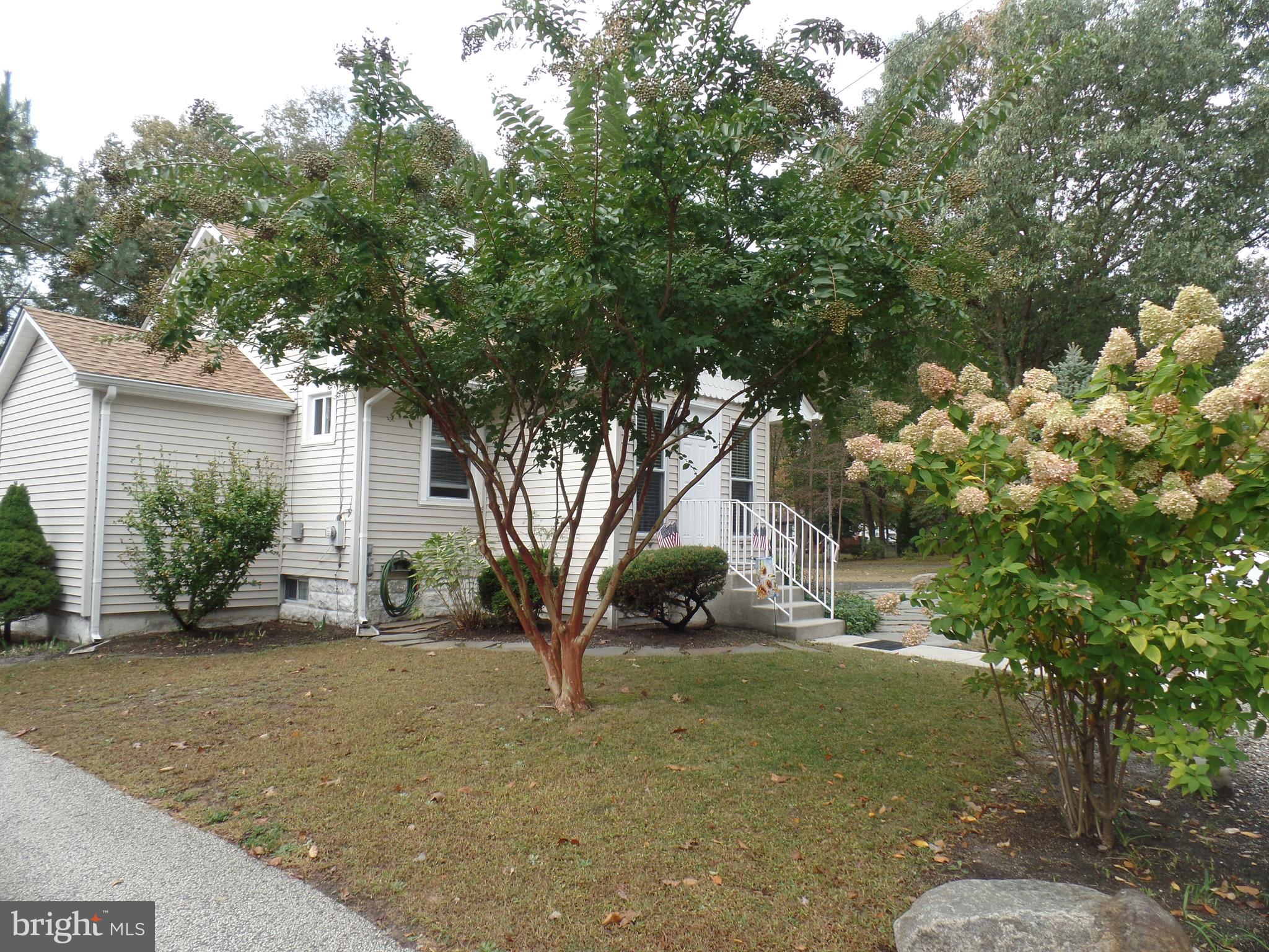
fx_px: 843
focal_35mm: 23
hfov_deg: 73.9
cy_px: 476
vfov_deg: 58.9
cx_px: 634
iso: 80
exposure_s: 1/180
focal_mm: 4.1
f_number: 3.5
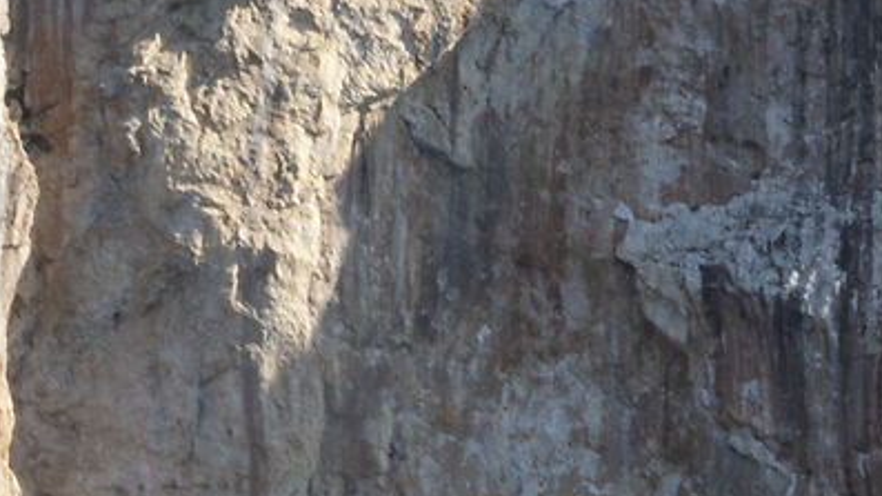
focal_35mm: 171
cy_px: 656
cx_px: 538
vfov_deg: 7.0
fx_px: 3998
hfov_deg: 12.6
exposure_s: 1/30
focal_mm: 18
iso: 110
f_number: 22
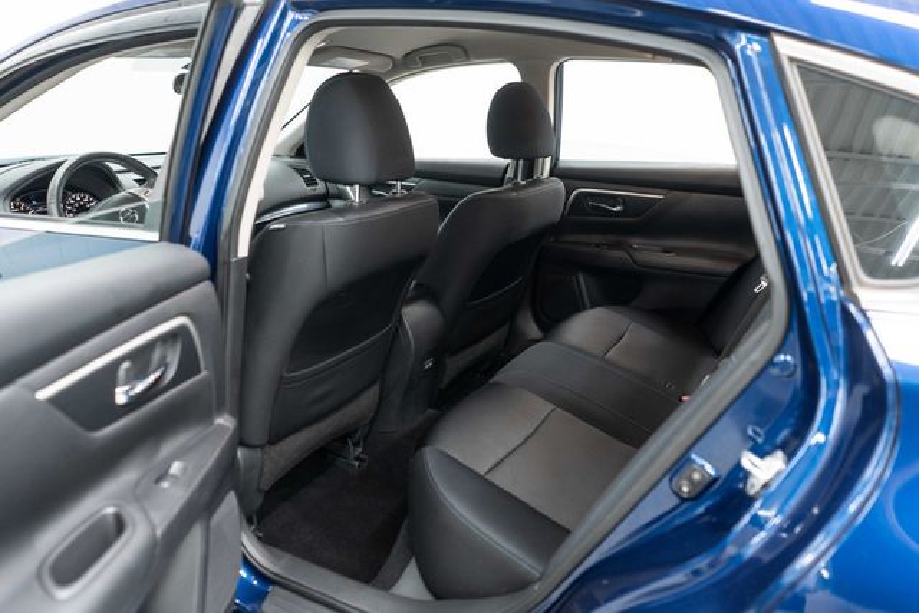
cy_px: 306
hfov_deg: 65.5
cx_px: 460
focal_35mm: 28
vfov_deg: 46.4
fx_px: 715
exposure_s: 1/60
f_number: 3.2
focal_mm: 28
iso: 1600
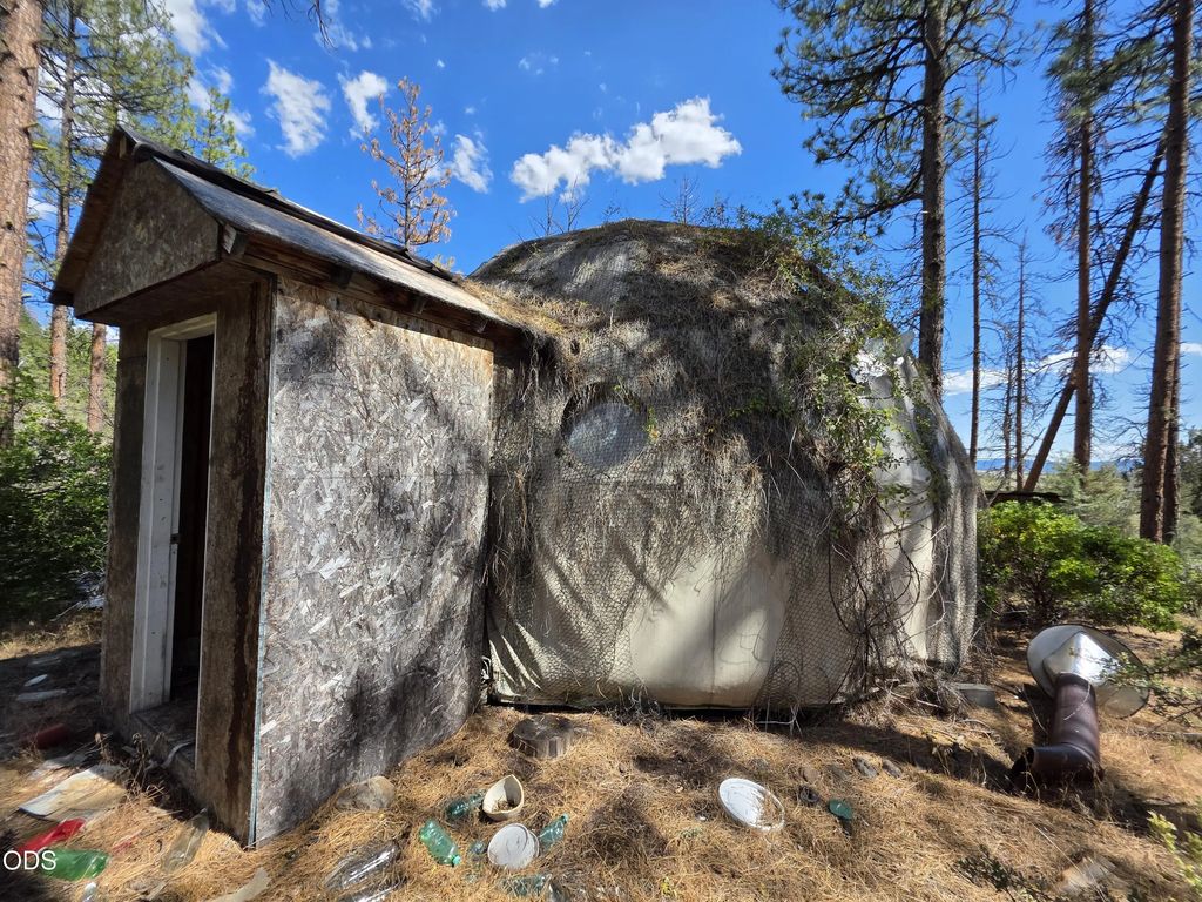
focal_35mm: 13
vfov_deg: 89.9
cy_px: 451
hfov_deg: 106.2
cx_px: 601
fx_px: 451
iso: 40
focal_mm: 2.2
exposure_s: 1/1067
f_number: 1.9
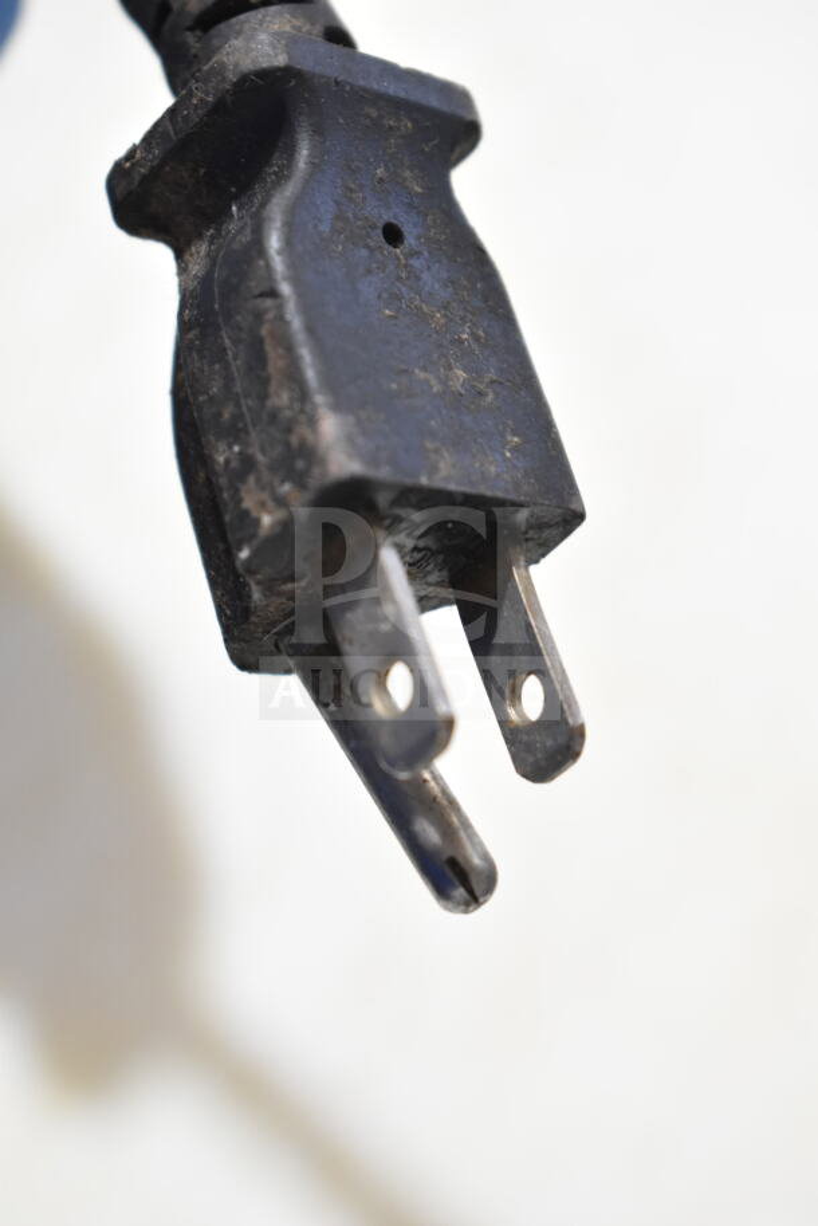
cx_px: 409
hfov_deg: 16.6
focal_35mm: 82
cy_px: 613
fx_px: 2810
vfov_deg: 24.6
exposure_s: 1/100
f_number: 5.6
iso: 1600
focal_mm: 55
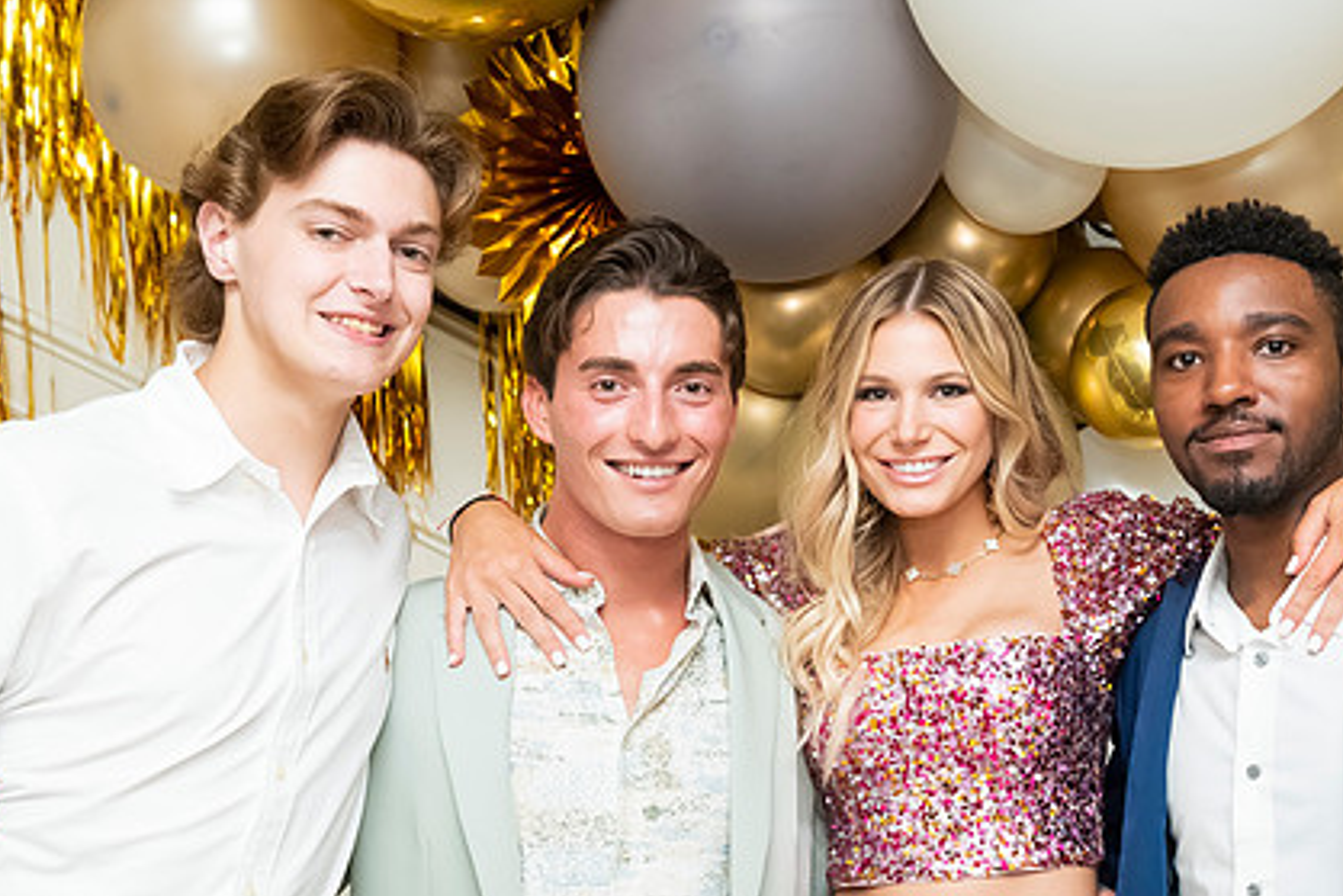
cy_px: 515
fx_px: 2276
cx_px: 784
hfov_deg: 32.8
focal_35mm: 61
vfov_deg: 22.3
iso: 1250
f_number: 5
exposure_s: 1/100
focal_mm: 44
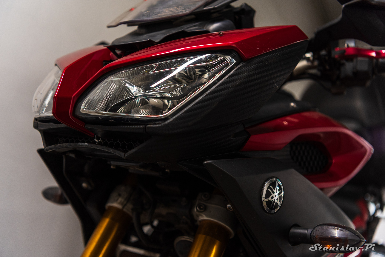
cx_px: 192
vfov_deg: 35.1
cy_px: 128
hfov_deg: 50.7
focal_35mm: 38
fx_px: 407
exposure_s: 1/100
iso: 500
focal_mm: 38
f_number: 2.8
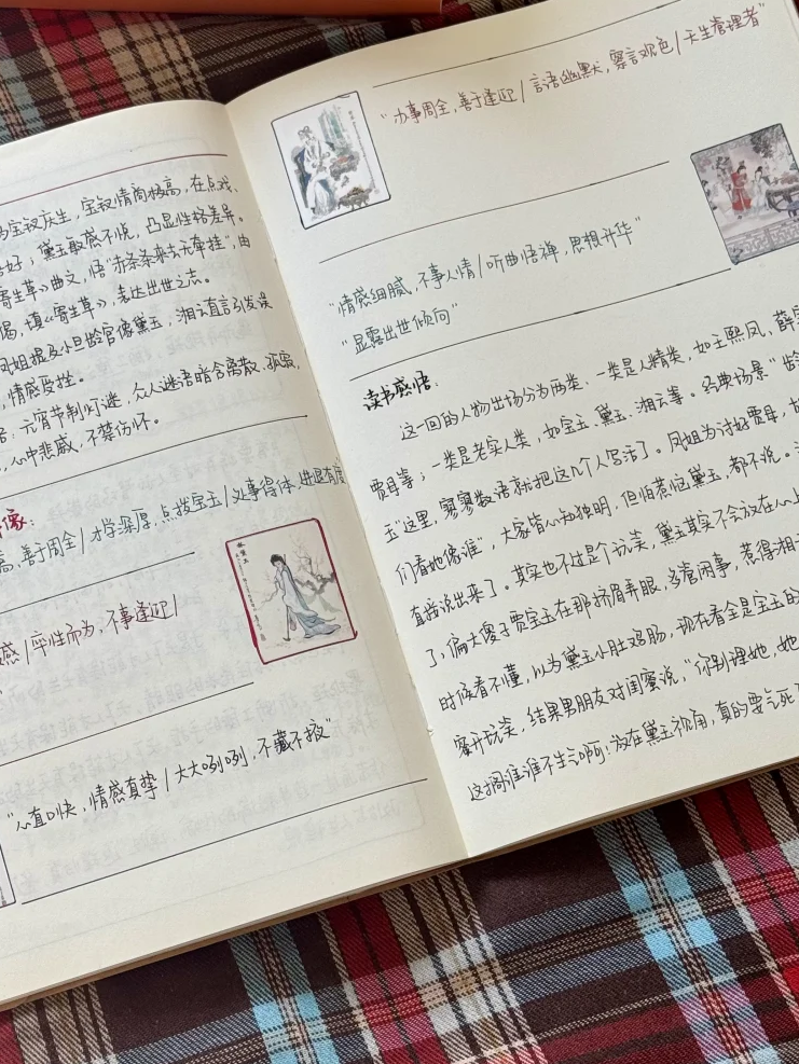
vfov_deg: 27.7
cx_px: 308
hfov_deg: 21.0
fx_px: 2153
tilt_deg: -75.1
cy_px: 472
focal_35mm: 70
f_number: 1.78
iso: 64
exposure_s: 1/334
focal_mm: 6.76
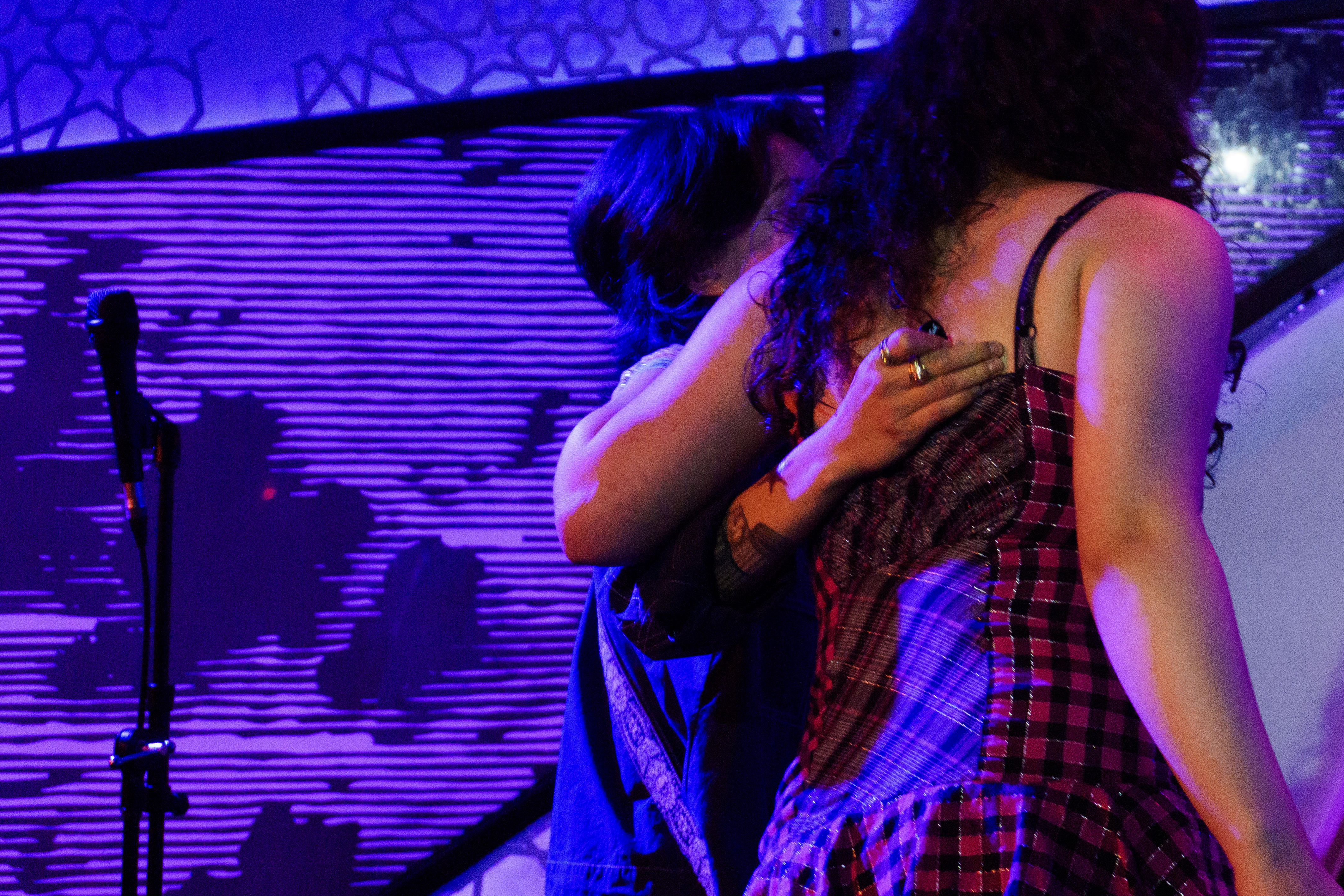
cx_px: 926
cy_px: 328
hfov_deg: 19.6
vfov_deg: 13.2
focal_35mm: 104
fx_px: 3872
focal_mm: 49
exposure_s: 1/160
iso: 4000
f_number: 5.6
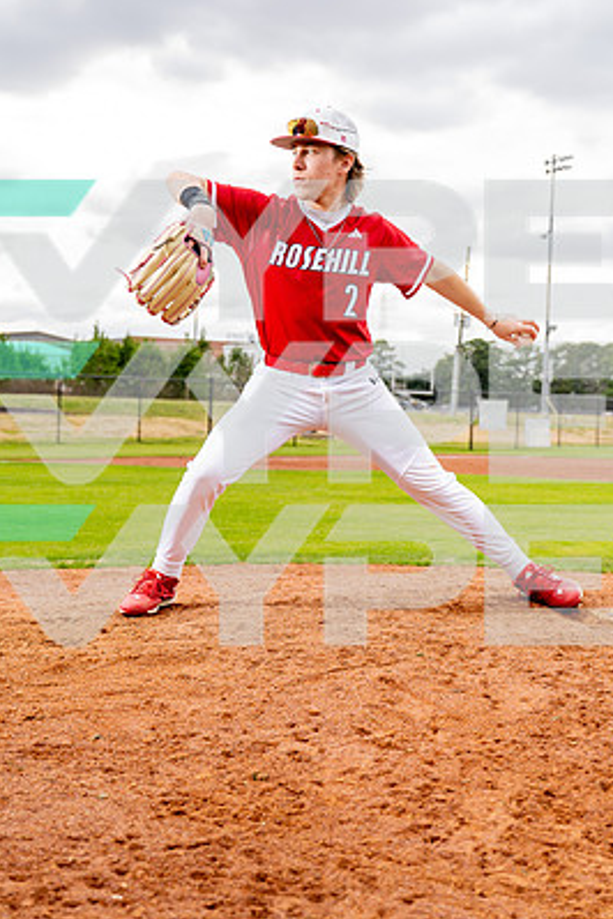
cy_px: 415
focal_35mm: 53
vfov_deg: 37.5
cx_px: 302
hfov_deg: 25.5
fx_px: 1354
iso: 100
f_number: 4
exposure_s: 1/250
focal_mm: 47
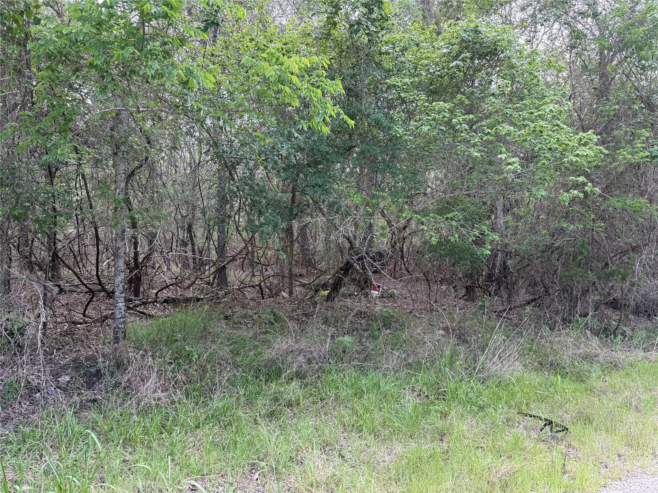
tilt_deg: -3.6
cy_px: 246
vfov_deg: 56.8
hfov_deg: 71.6
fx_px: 456
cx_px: 329
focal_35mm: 24
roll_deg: -1.6
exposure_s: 1/212
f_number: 1.78
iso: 64
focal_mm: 6.76
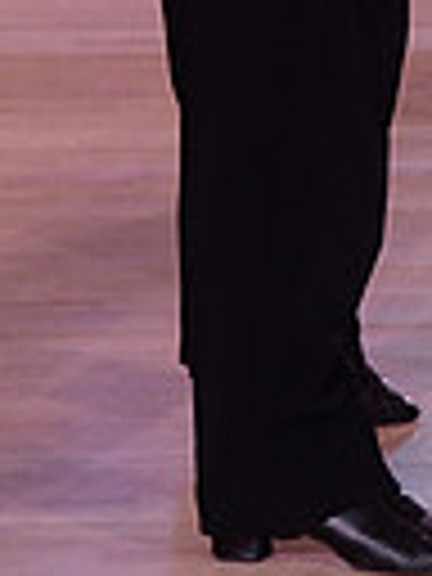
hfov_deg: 3.1
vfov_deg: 4.1
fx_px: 7970
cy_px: -428
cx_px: 776
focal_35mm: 479
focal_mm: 110
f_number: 5.6
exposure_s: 1/250
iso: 1600
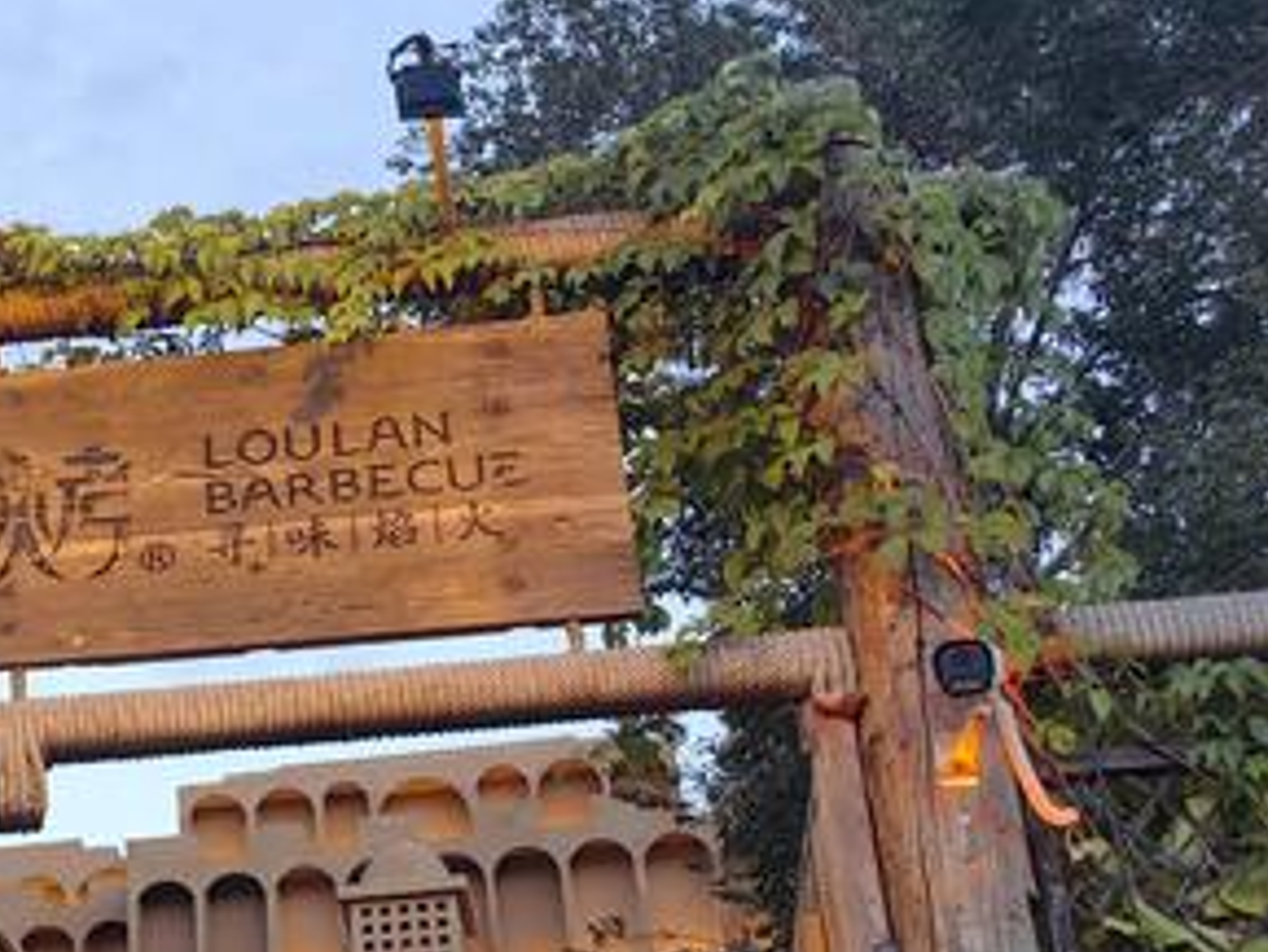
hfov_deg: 26.7
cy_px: 665
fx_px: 2565
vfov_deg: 20.9
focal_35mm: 70
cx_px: 88
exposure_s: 1/100
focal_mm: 5.75
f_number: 2
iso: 125
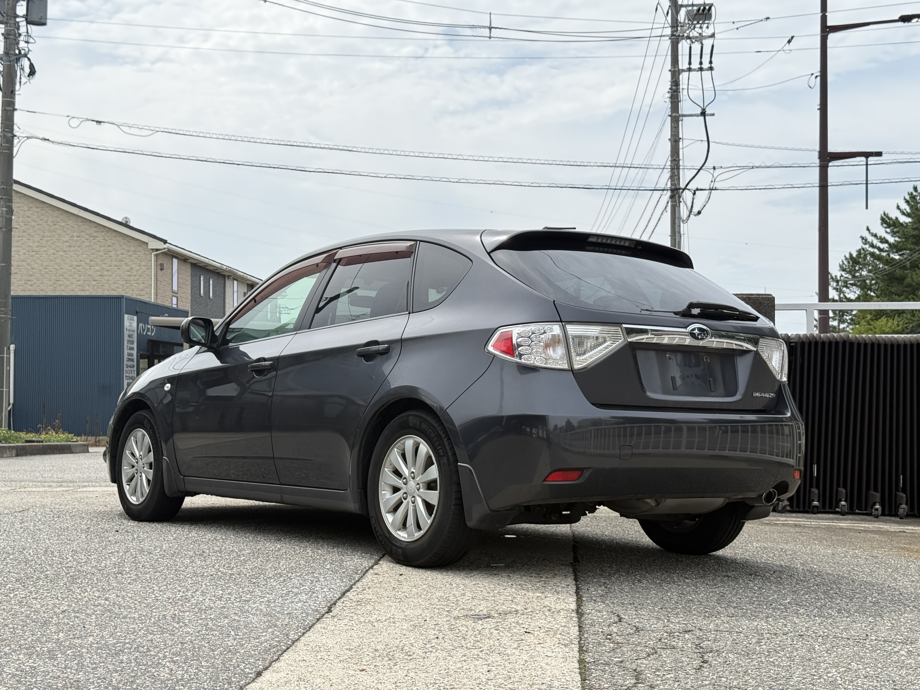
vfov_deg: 30.3
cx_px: 460
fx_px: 1276
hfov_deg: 39.7
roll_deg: +0.3
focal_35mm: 48
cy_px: 345
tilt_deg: +2.3
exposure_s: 1/2976
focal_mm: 6.76
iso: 100
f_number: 1.78
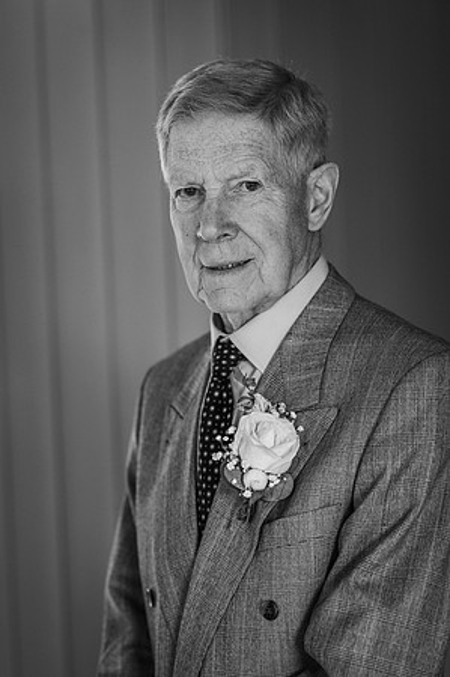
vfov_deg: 23.9
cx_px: 225
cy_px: 338
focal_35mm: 85
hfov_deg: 16.0
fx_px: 1597
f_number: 2.8
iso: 900
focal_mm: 85
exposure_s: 1/200
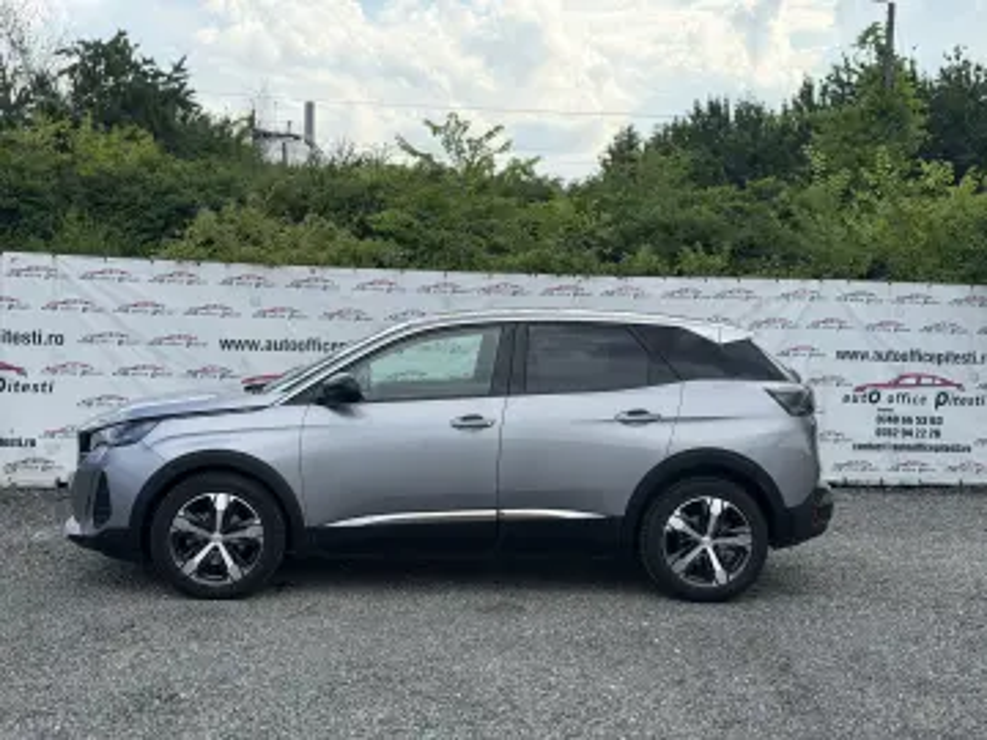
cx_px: 494
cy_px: 370
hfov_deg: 39.7
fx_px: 1369
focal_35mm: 48
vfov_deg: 30.3
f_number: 1.78
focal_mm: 6.76
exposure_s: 1/2208
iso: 100
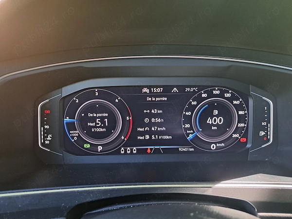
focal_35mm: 24
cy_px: 110
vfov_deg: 56.8
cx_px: 146
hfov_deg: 71.6
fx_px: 202
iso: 500
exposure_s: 1/50
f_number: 1.8
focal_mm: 5.23
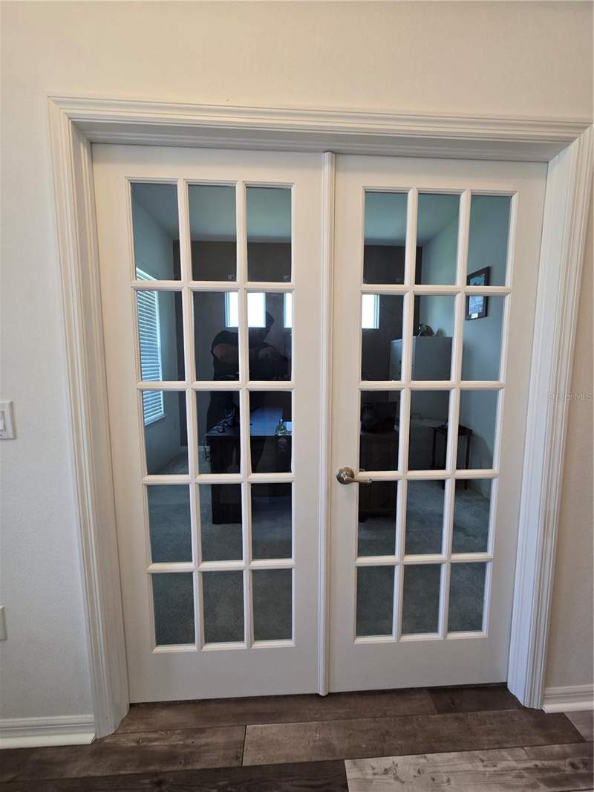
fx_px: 297
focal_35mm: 13
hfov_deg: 89.9
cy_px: 396
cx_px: 297
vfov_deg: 106.2
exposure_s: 1/60
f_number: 2.2
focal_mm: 2.2
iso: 100
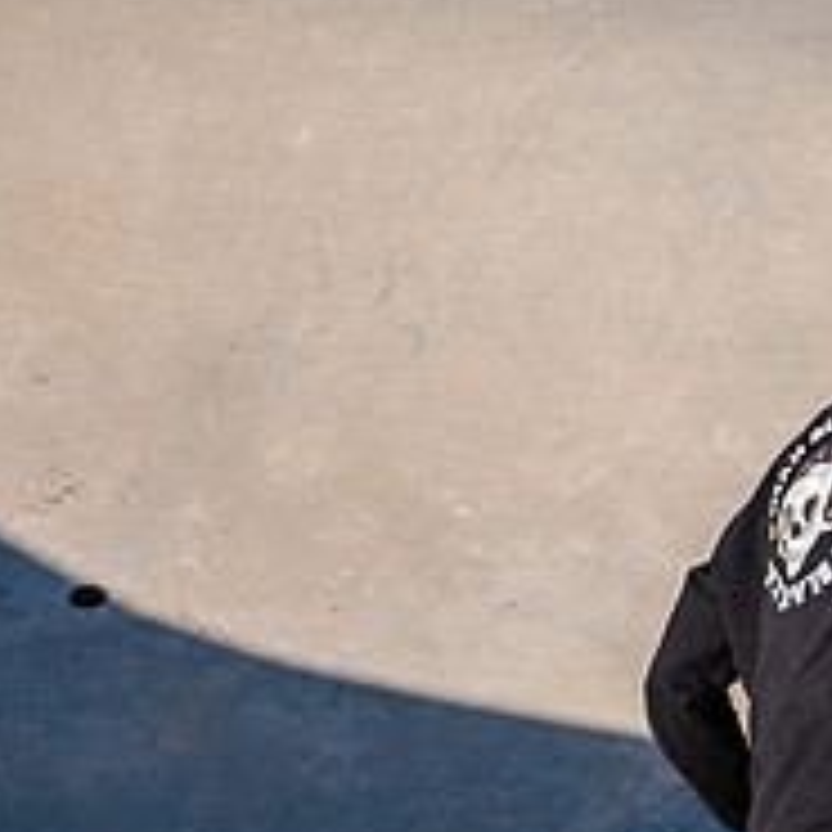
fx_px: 1795
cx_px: 534
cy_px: 832
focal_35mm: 66
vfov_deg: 24.9
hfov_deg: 26.0
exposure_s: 1/500
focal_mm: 24
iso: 200
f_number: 5.6
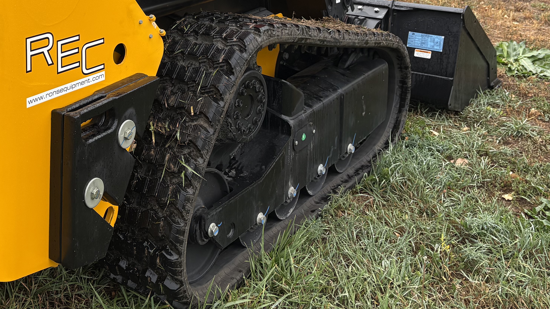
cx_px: 90
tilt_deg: -8.1
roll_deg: +1.1
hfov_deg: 36.2
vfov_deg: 20.4
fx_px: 802
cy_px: -60
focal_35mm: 55
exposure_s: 1/1263
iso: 64
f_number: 1.6
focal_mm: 5.96
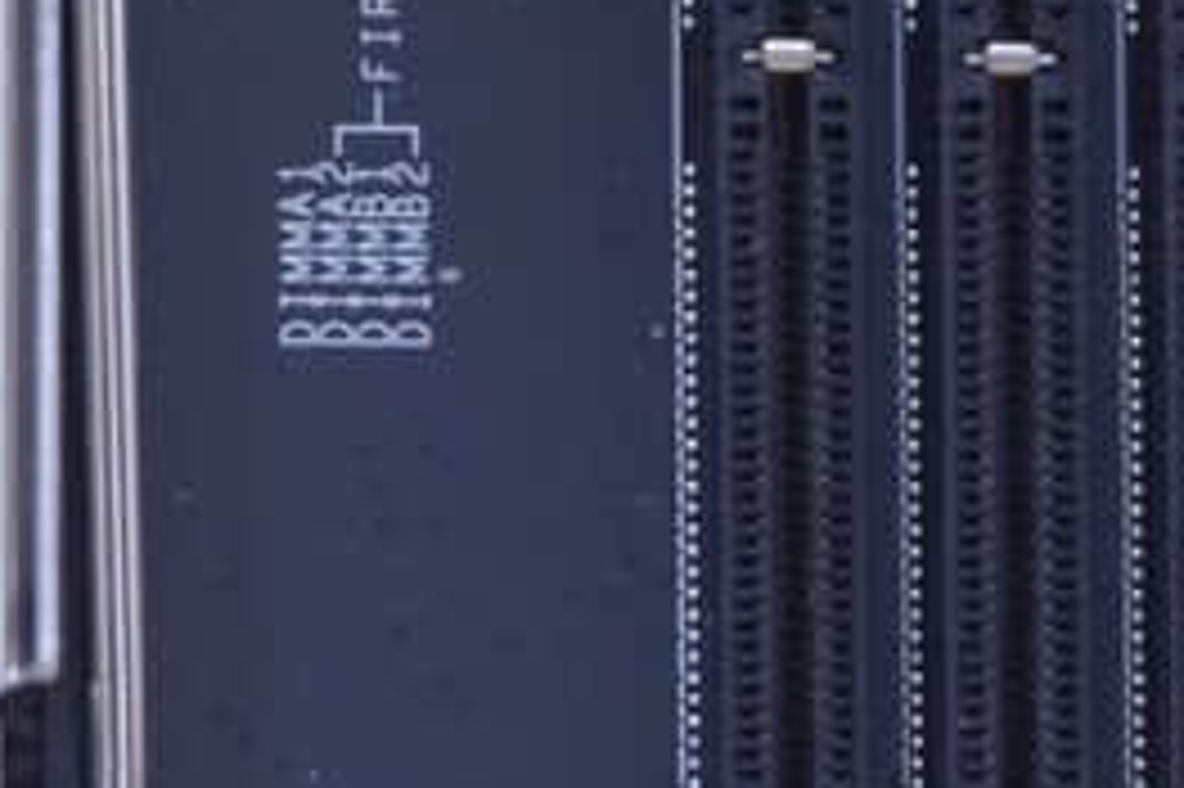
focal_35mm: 471
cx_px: 1202
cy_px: 212
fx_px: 15476
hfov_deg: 4.4
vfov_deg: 2.9
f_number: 5.6
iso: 1600
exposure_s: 1/6
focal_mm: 55
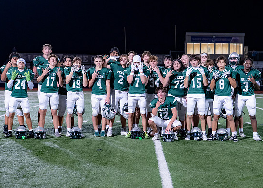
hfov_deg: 24.2
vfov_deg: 17.4
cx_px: 135
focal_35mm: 82
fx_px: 612
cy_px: 85
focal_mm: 50
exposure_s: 1/500
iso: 1250
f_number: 2
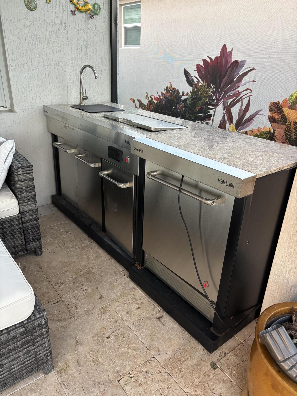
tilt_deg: -24.8
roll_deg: -3.2
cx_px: 148
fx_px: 297
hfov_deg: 53.1
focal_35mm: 26
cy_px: 198
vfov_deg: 67.3
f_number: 1.6
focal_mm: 5.96
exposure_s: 1/60
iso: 250
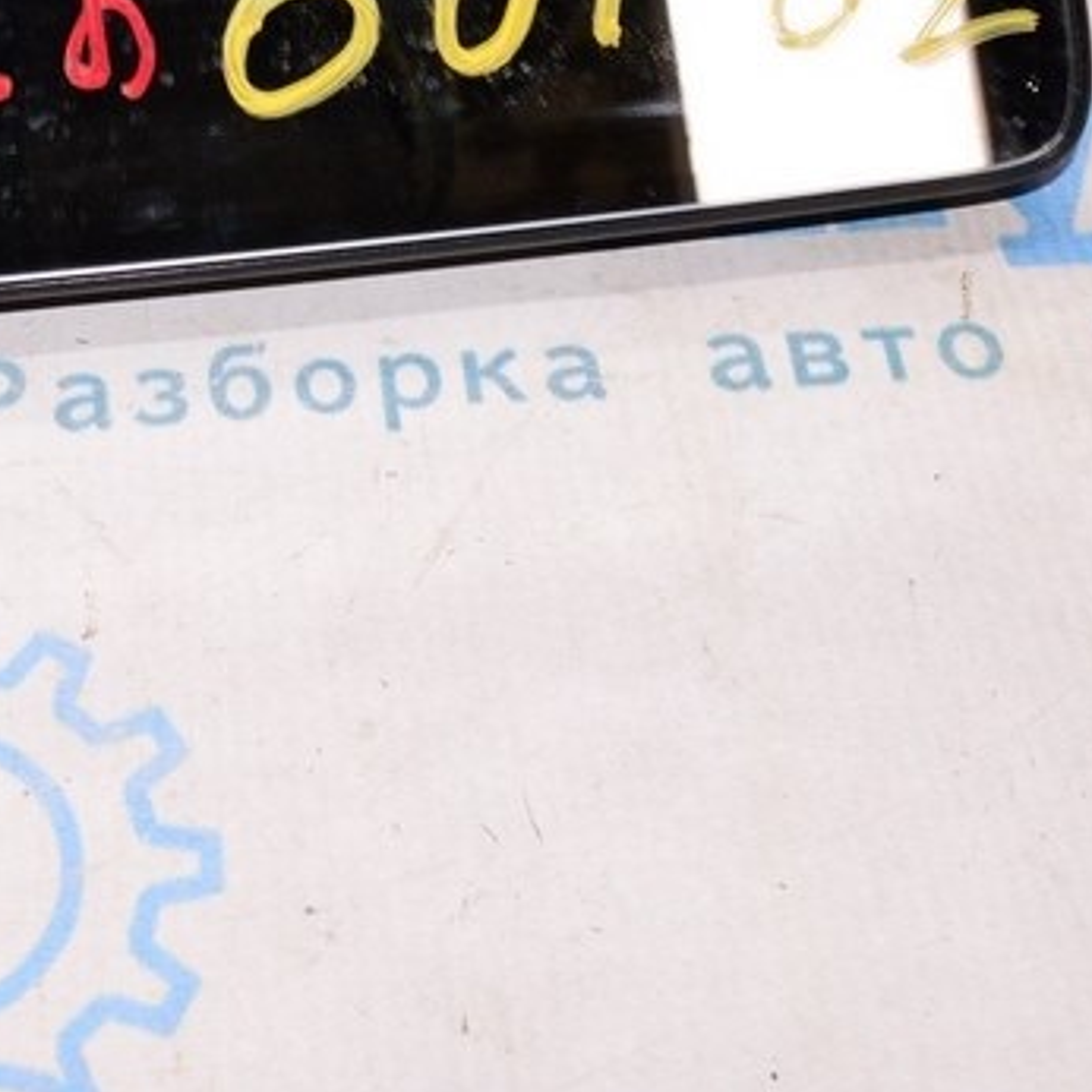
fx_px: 2829
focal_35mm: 79
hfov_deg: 21.2
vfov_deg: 21.2
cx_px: 50
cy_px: 30
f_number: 8
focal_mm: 21
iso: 1600
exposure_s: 1/125
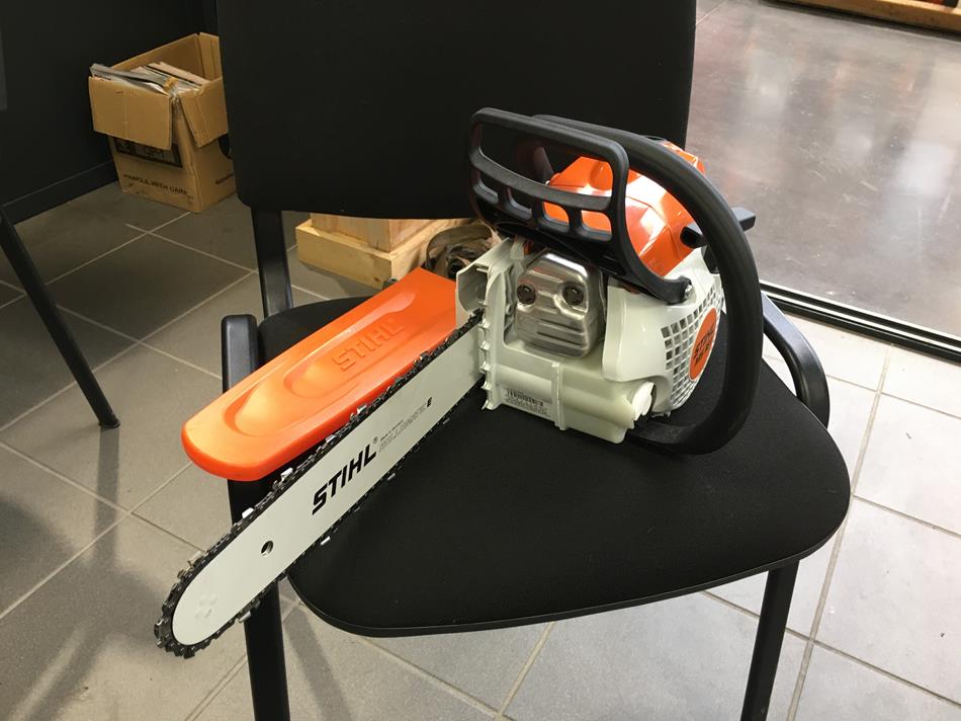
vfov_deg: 48.2
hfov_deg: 61.7
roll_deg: -2.1
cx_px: 480
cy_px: 360
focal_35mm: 29
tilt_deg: -35.8
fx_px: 805
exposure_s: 1/33
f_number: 2.2
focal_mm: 4.15
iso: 125
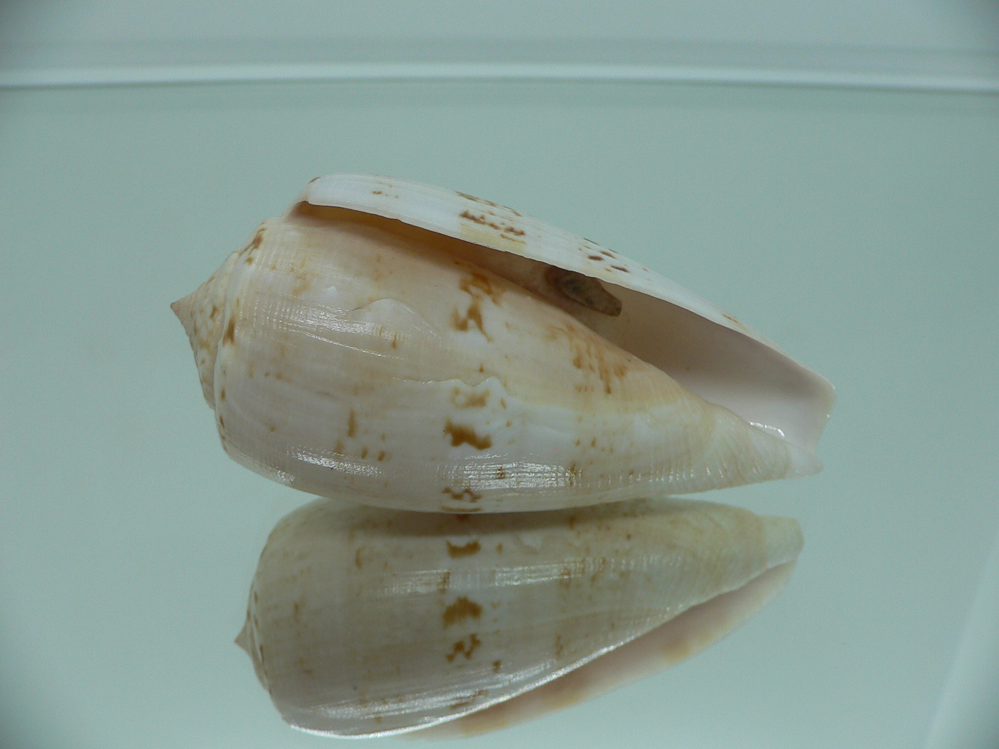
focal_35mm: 35
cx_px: 500
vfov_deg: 40.7
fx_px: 1010
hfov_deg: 52.6
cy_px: 374
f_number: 2.8
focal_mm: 4.6
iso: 80
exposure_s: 1/60
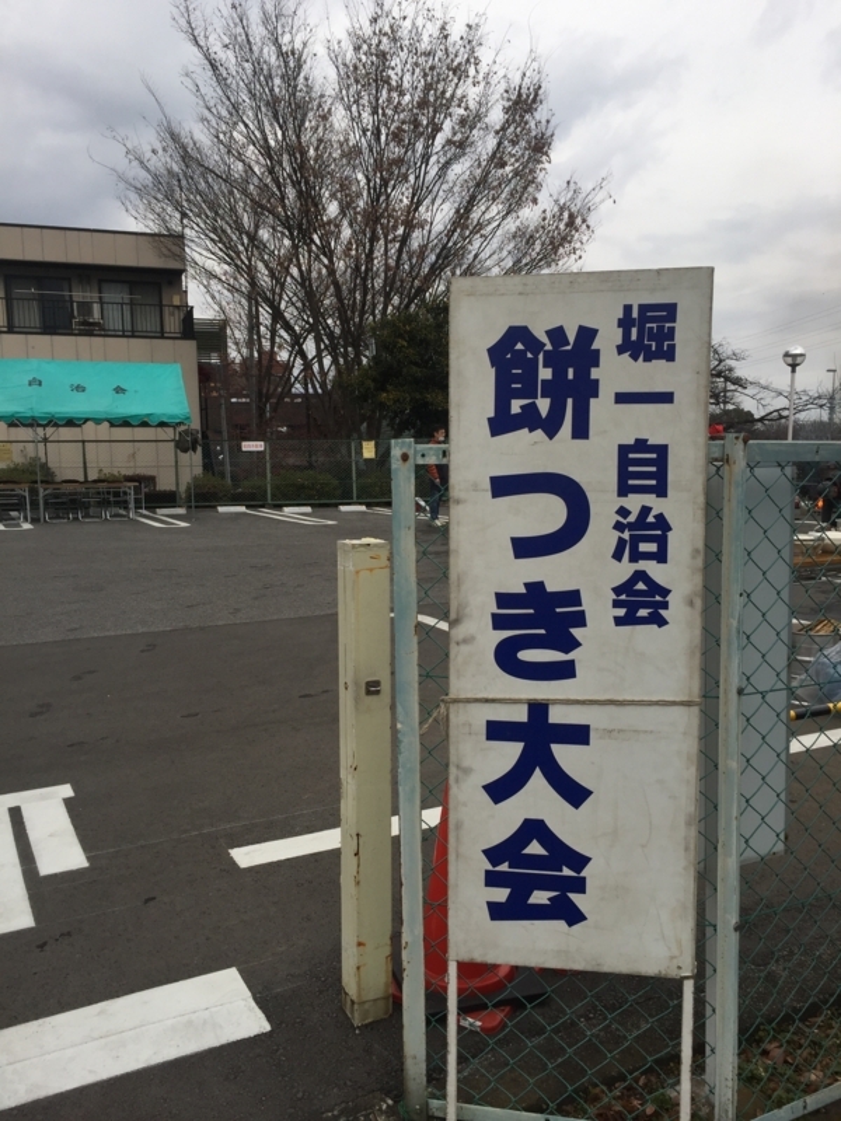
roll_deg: +1.3
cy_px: 560
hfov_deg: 48.2
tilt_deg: -6.8
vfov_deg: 61.7
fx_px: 939
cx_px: 420
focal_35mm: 29
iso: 32
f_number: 2.2
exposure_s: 1/706
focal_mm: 4.15
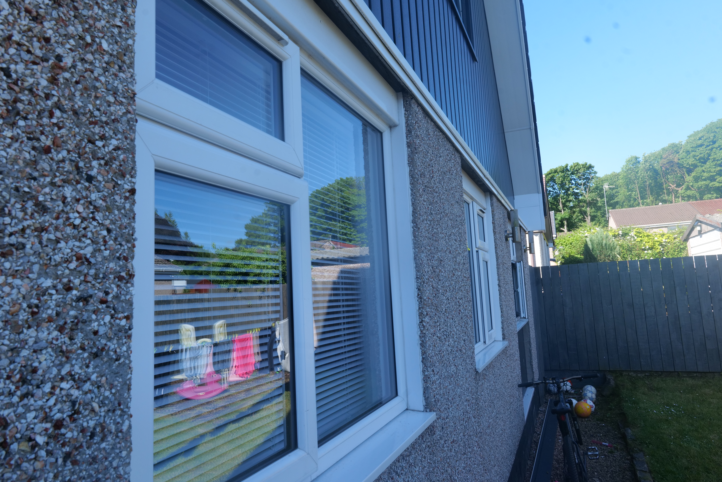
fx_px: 461
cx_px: 361
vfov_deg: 55.1
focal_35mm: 23
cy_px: 241
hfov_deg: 76.1
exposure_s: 1/160
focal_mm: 23
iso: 800
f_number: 14
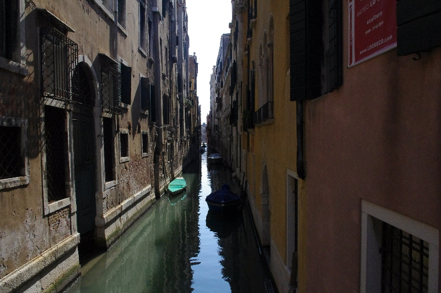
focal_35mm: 27
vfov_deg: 47.8
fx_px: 330
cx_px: 220
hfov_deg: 67.5
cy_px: 146
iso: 3200
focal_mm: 18
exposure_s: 1/640
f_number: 11
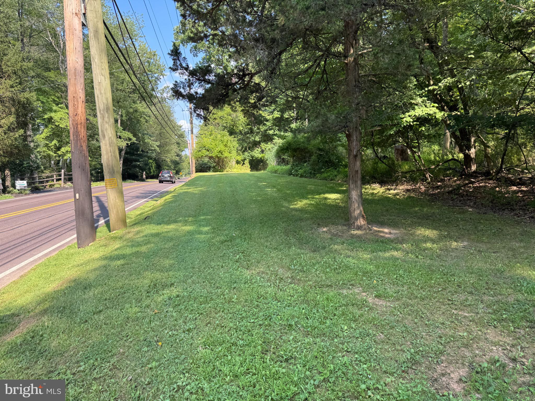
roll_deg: -1.7
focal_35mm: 24
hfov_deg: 71.6
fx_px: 371
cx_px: 268
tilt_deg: +0.5
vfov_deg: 56.8
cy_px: 200
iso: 80
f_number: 1.78
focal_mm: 6.76
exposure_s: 1/499
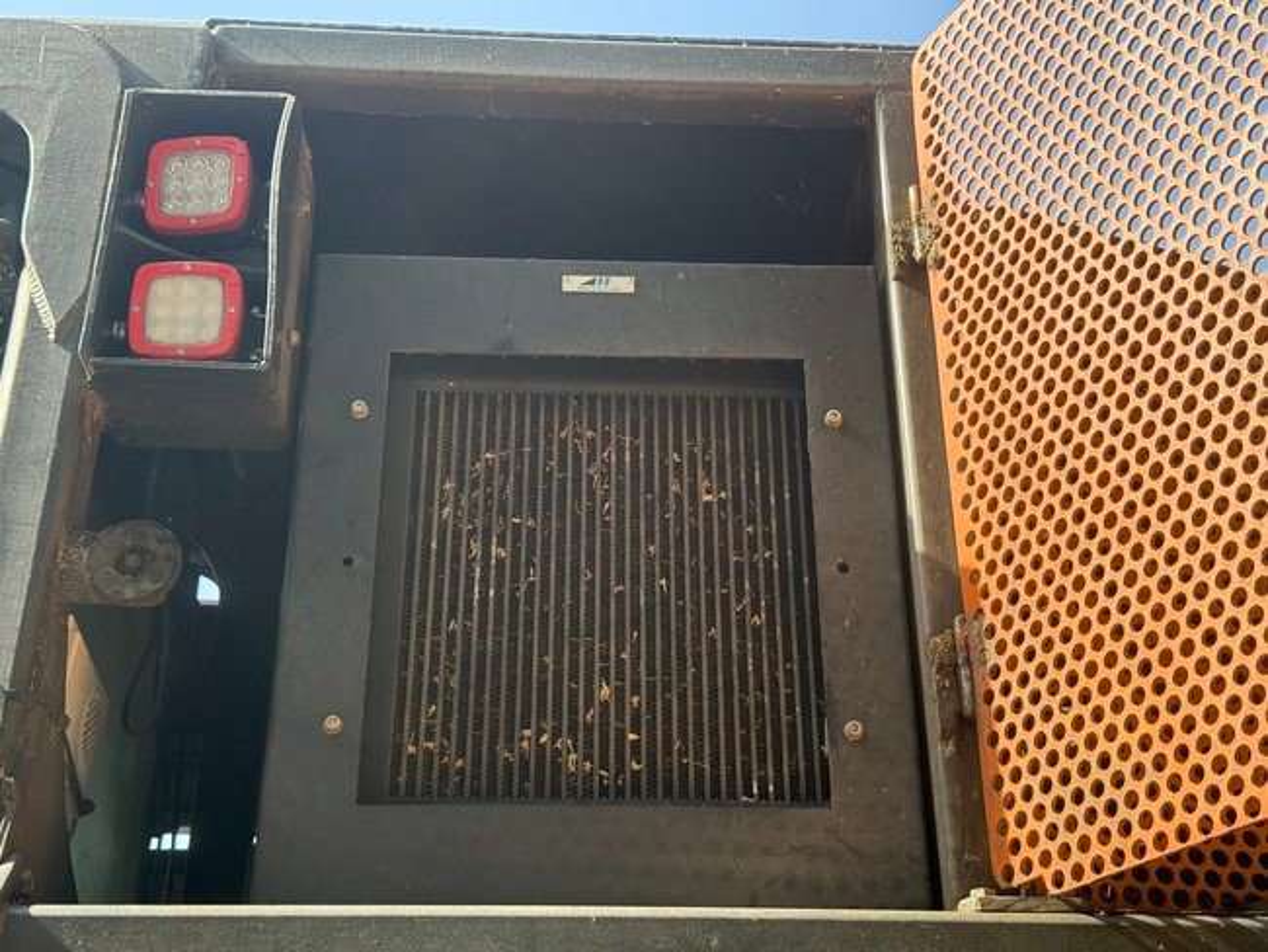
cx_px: 634
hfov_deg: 39.6
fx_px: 1759
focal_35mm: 48
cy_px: 476
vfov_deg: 30.3
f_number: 1.78
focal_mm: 6.76
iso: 100
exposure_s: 1/740
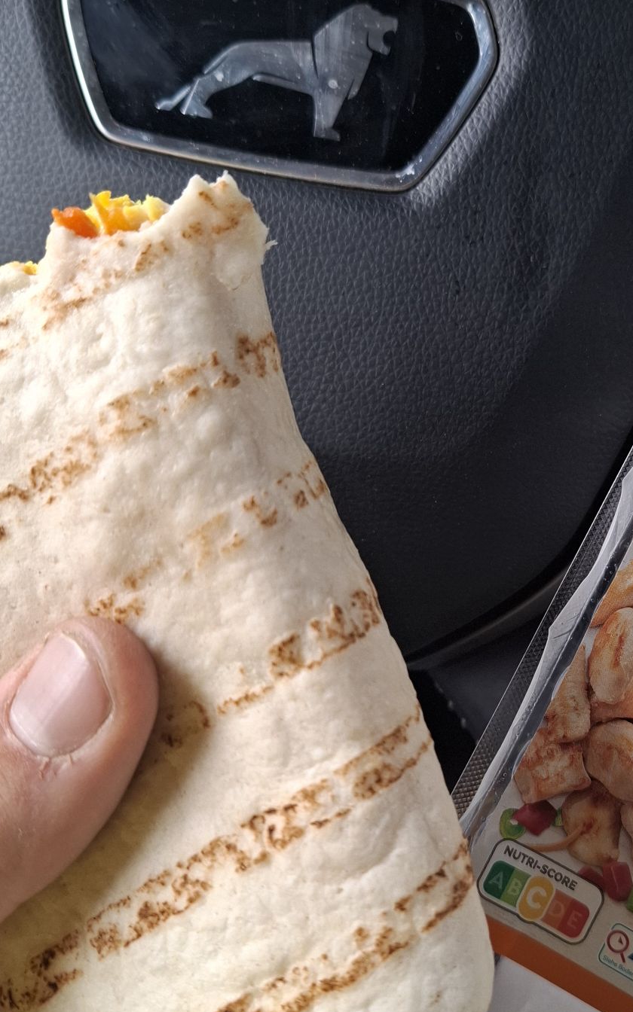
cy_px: 526
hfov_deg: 33.9
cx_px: 456
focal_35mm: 37
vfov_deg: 52.7
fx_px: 1021
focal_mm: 5.54
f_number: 1.8
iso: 64
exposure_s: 1/100
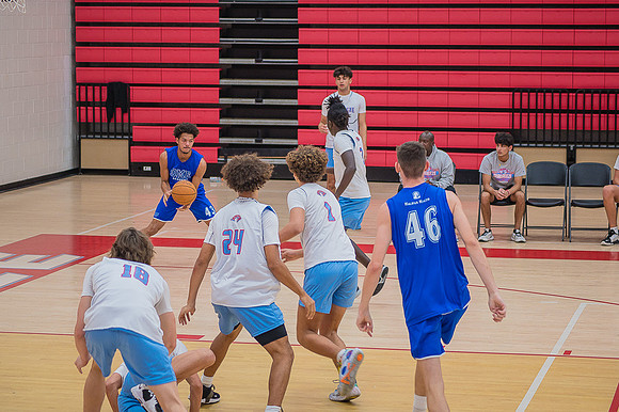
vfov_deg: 12.7
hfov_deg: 19.0
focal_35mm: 108
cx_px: 310
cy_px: 206
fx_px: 1853
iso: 1000
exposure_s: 1/250
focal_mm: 102
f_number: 4.8
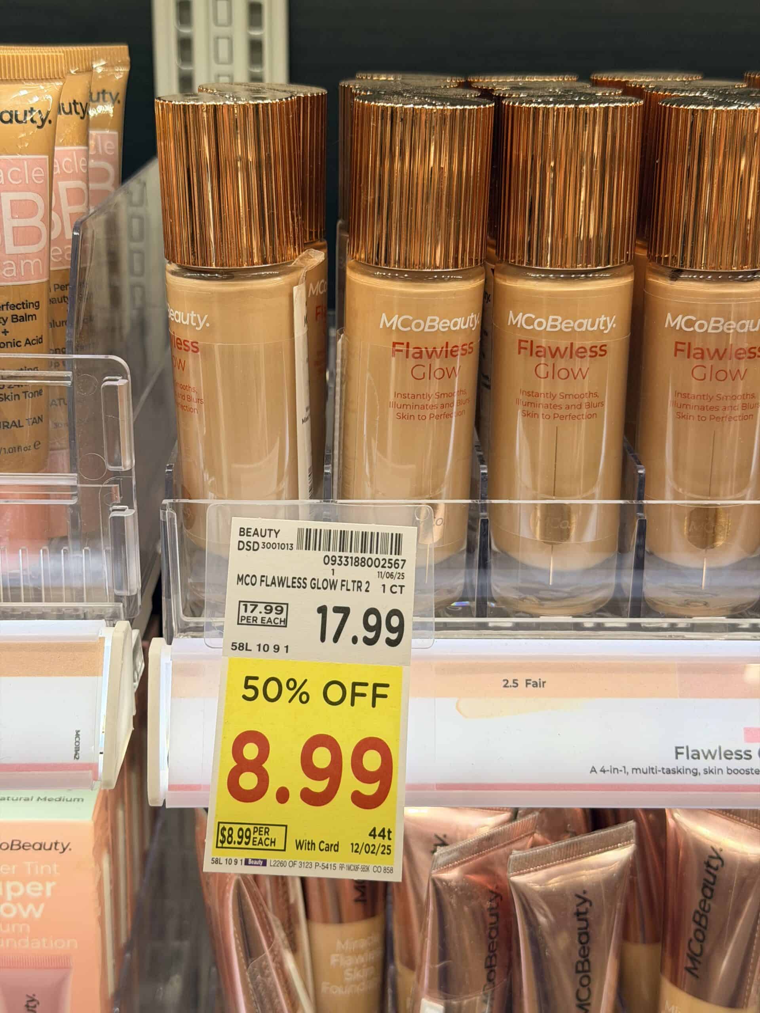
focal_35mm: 48
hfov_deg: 30.3
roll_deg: -1.3
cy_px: 506
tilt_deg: -18.5
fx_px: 1405
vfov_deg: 39.7
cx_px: 380
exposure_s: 1/245
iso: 64
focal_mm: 6.76
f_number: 1.78
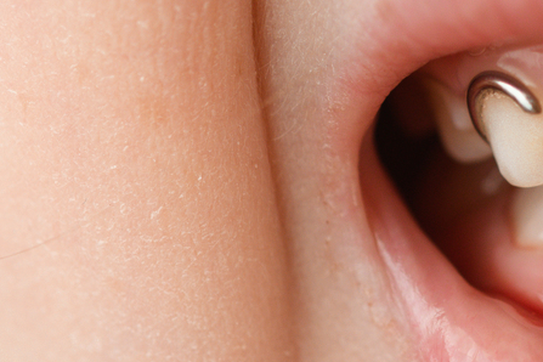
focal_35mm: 258
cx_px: 617
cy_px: 229
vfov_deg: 5.3
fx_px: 3891
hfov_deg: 7.9
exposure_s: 1/200
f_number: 5
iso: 200
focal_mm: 60
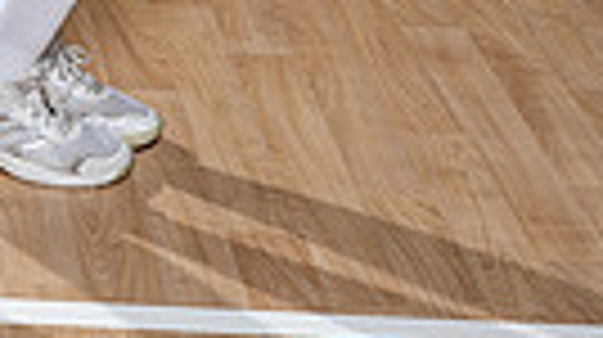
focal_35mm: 134
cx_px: -40
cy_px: -536
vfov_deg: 8.1
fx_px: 2140
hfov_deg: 15.7
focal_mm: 38
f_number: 8
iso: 100
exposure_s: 1/250
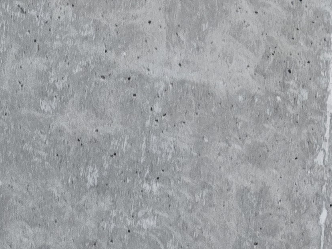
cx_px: 593
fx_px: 1065
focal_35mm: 111
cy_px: 23
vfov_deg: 13.2
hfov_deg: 15.3
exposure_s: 1/100
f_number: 1.7
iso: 200
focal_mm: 6.3
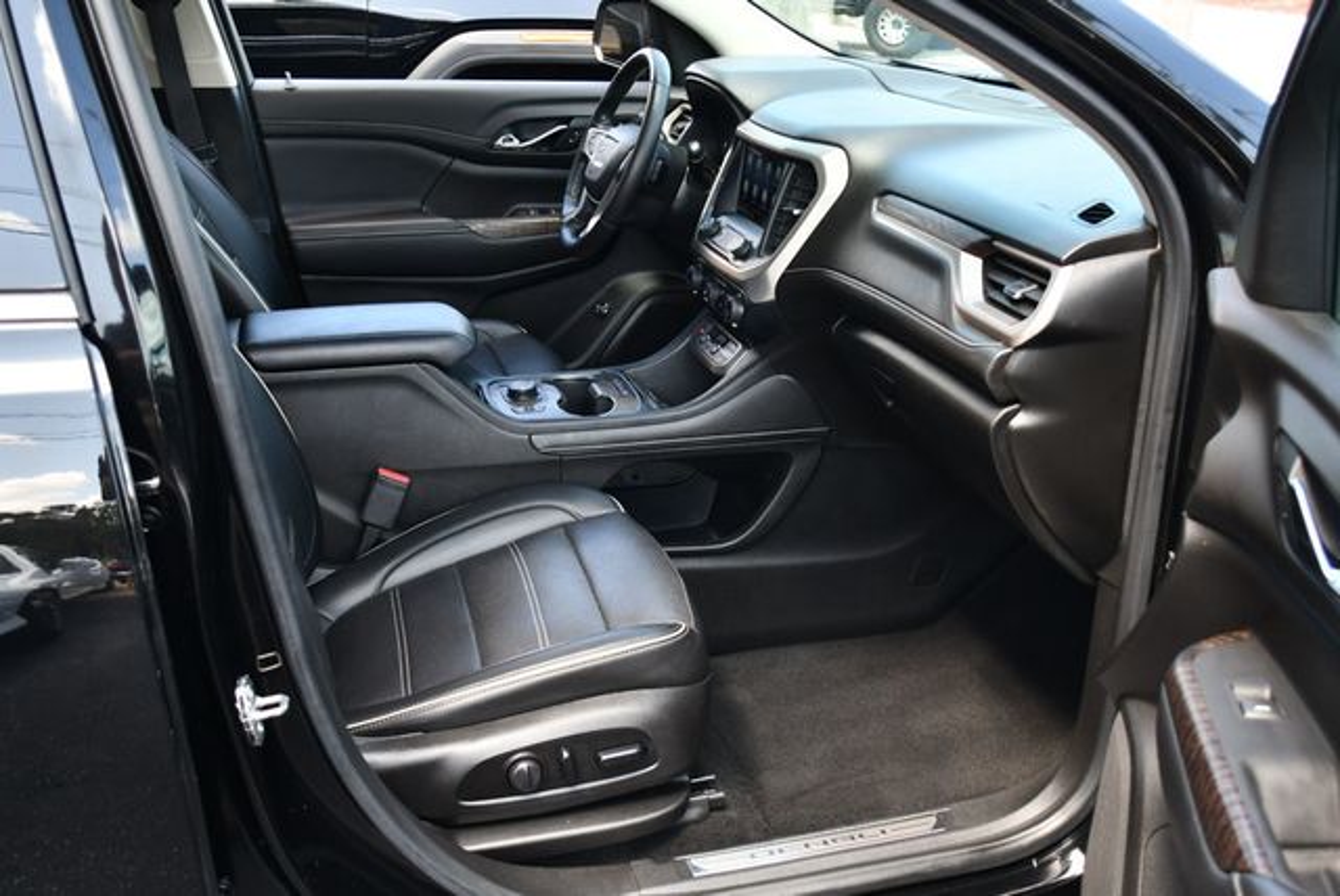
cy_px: 448
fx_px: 1341
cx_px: 670
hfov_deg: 53.1
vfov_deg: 36.9
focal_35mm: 36
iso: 400
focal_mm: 18
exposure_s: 1/250
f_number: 3.5
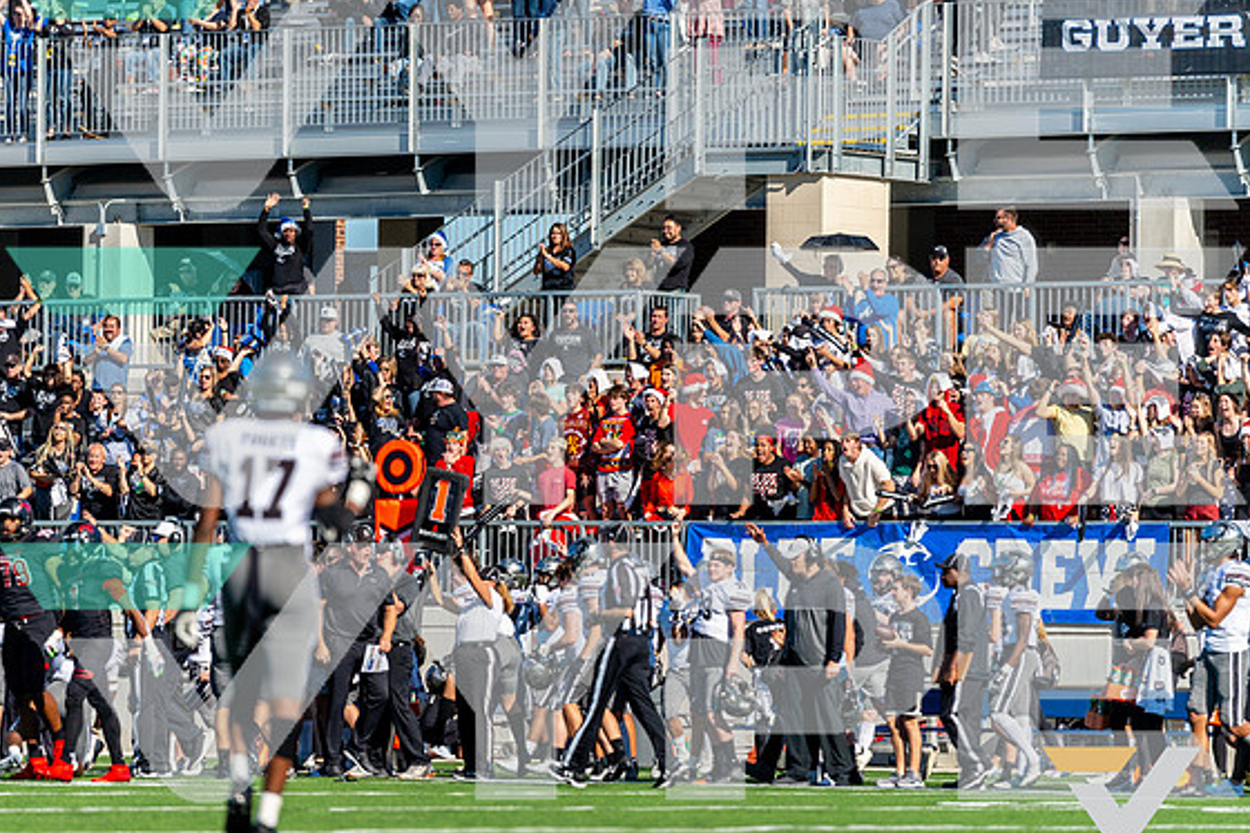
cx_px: 555
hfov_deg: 8.5
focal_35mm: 243
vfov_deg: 5.7
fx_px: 8435
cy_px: 378
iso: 400
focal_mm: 200
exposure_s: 1/3200
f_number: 2.8
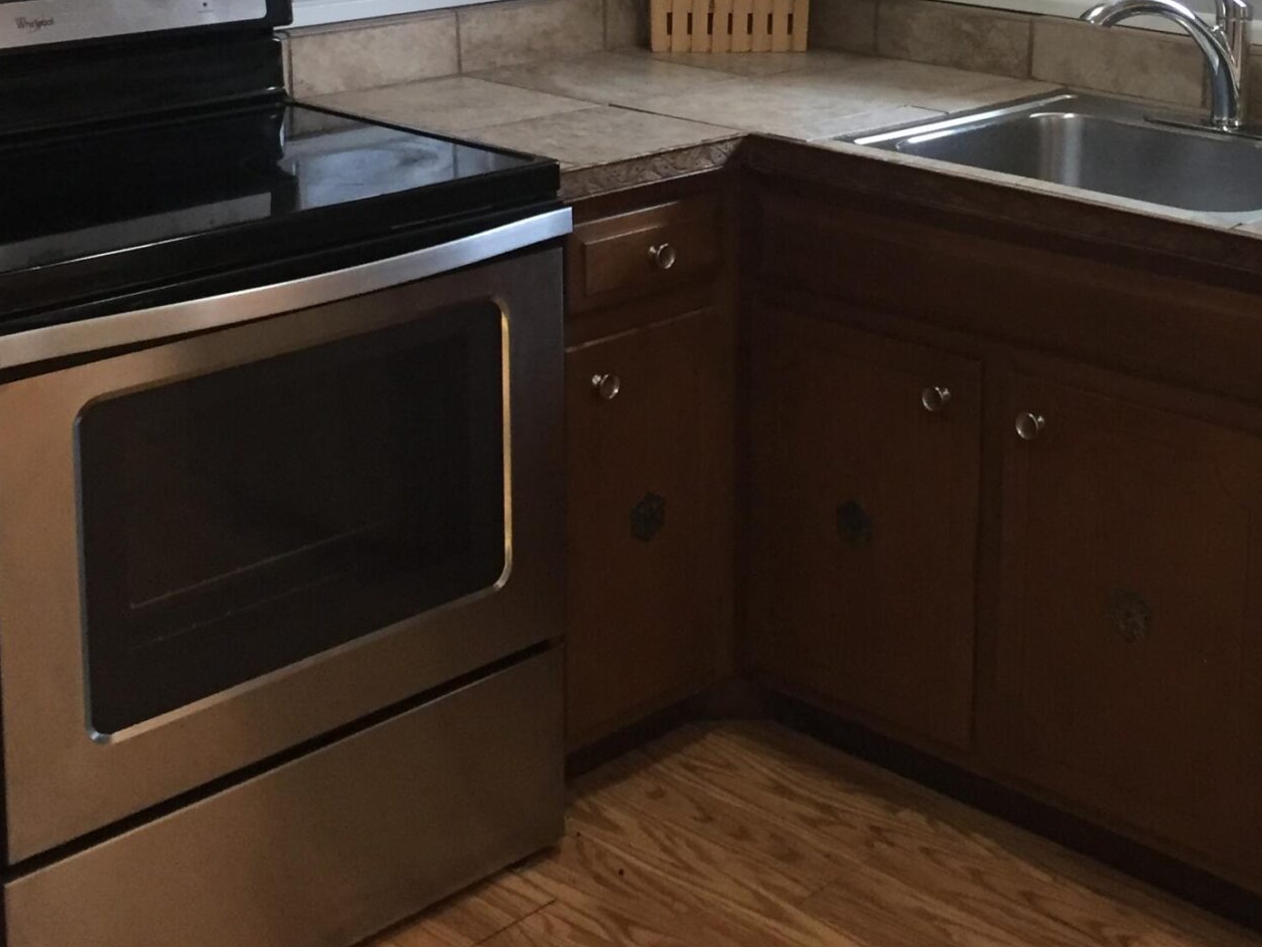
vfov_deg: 24.1
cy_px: 89
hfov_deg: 32.5
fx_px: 2151
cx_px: 806
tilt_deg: -9.9
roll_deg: -2.3
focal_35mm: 59
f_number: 2.2
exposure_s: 1/30
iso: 160
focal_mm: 4.15
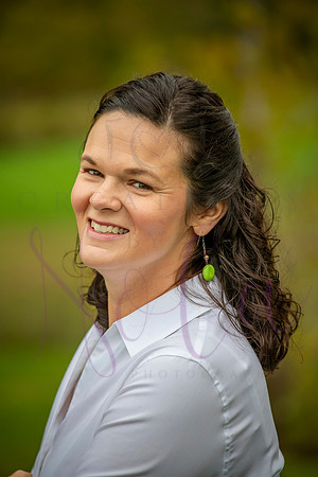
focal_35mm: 170
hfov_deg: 8.1
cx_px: 159
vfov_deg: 12.1
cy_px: 238
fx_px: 2252
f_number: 5.6
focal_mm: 170
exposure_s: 1/800
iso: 1000
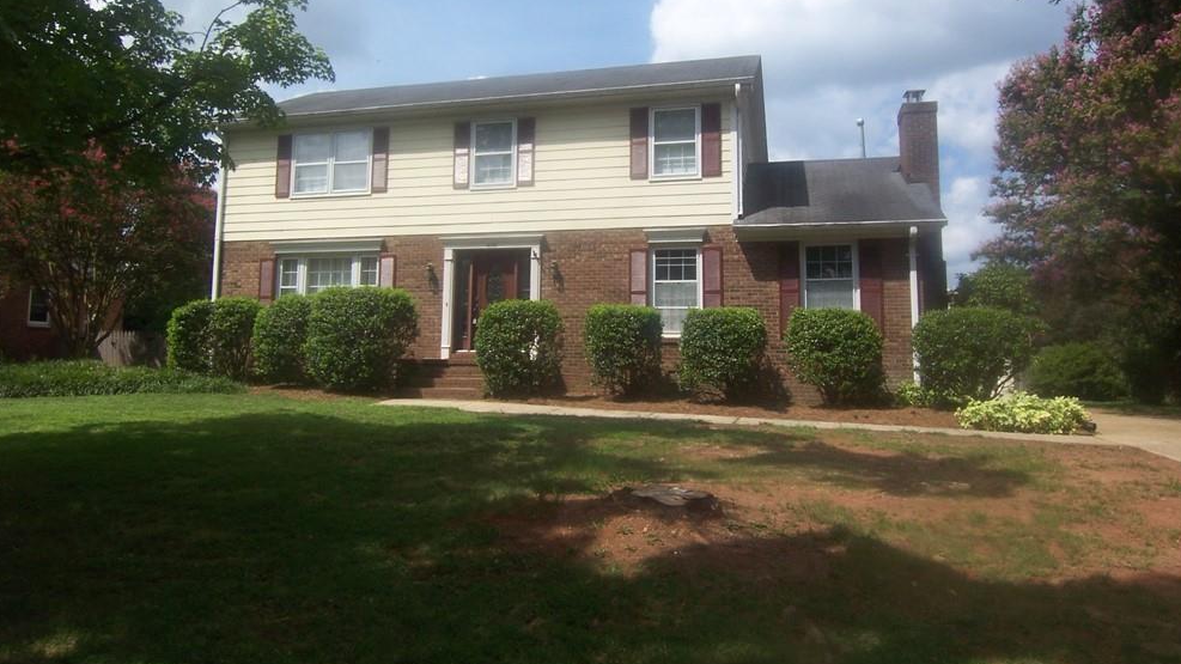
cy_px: 261
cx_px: 585
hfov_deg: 71.9
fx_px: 814
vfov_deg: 44.1
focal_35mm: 26
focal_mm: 3.8
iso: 64
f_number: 5.6
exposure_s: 1/320
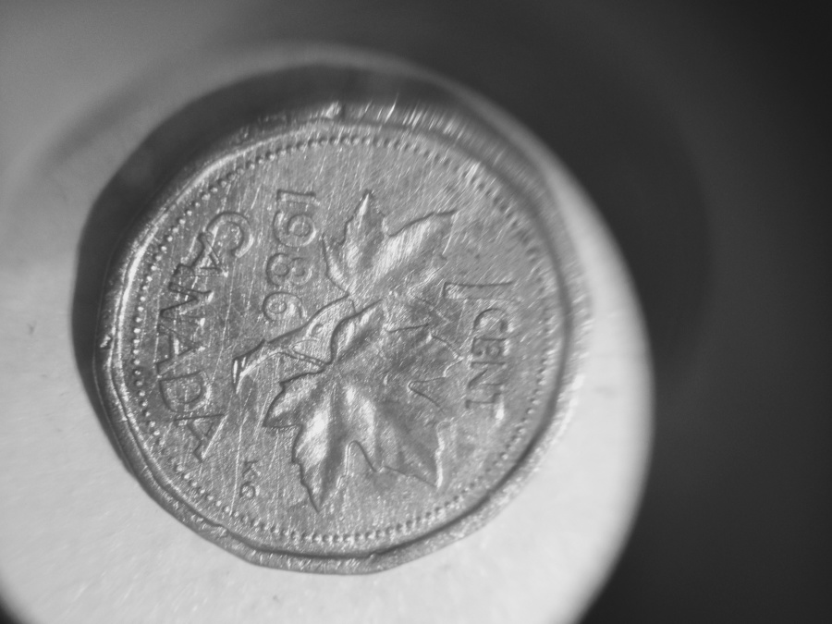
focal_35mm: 35
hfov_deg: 52.6
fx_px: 841
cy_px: 312
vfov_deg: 40.7
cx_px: 416
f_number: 2.4
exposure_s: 1/60
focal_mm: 4.28
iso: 50
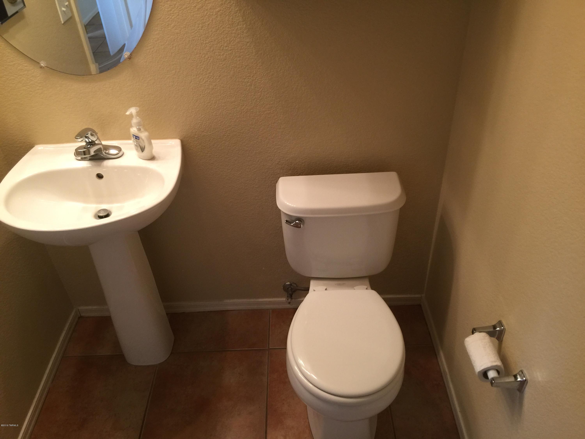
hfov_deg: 61.7
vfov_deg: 48.2
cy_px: 220
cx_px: 292
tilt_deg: -39.7
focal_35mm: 29
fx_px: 490
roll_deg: +3.8
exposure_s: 1/15
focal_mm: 4.15
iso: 64
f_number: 2.2
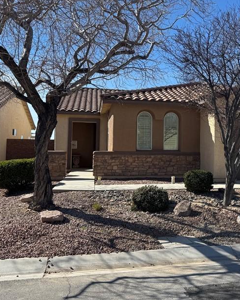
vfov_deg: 46.7
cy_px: 129
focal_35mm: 39
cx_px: 181
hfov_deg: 37.3
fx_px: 346
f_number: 1.78
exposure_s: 1/3802
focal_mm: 6.76
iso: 80
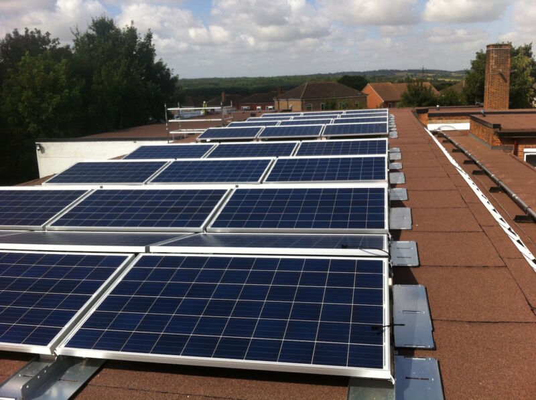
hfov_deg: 52.7
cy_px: 200
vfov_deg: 40.6
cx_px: 268
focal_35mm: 35
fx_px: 541
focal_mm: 3.85
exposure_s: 1/1371
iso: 80
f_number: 2.8
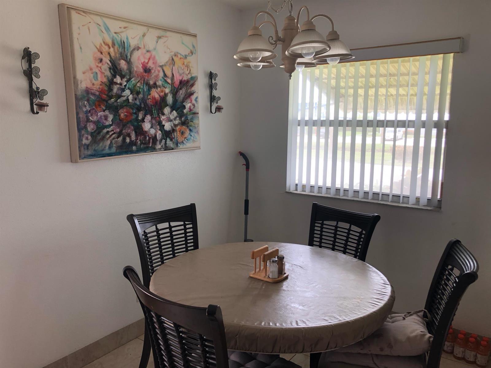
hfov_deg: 63.4
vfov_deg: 49.7
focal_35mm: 28
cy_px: 184
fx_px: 397
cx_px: 246
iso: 32
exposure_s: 1/60
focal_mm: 3.99
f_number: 1.8
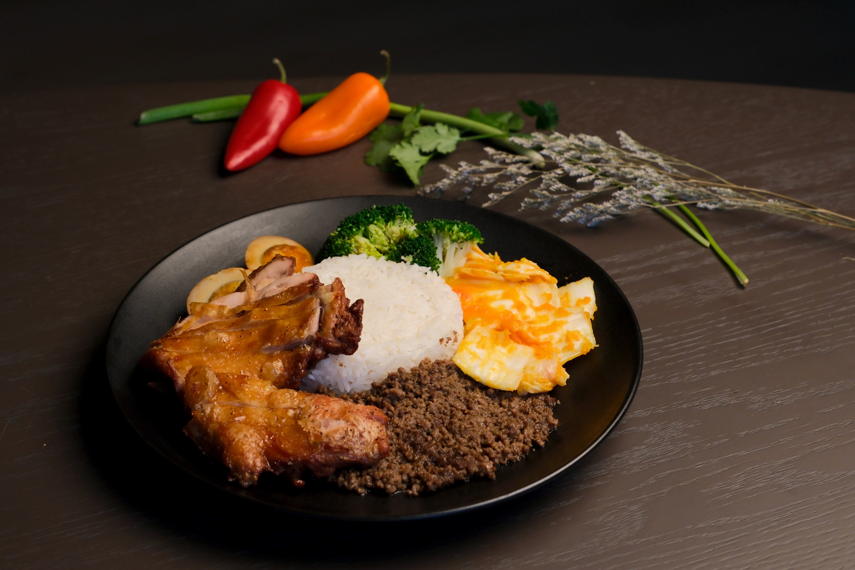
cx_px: 428
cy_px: 285
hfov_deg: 39.6
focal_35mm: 50
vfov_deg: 27.0
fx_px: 1187
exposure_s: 1/170
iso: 800
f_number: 4
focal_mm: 33
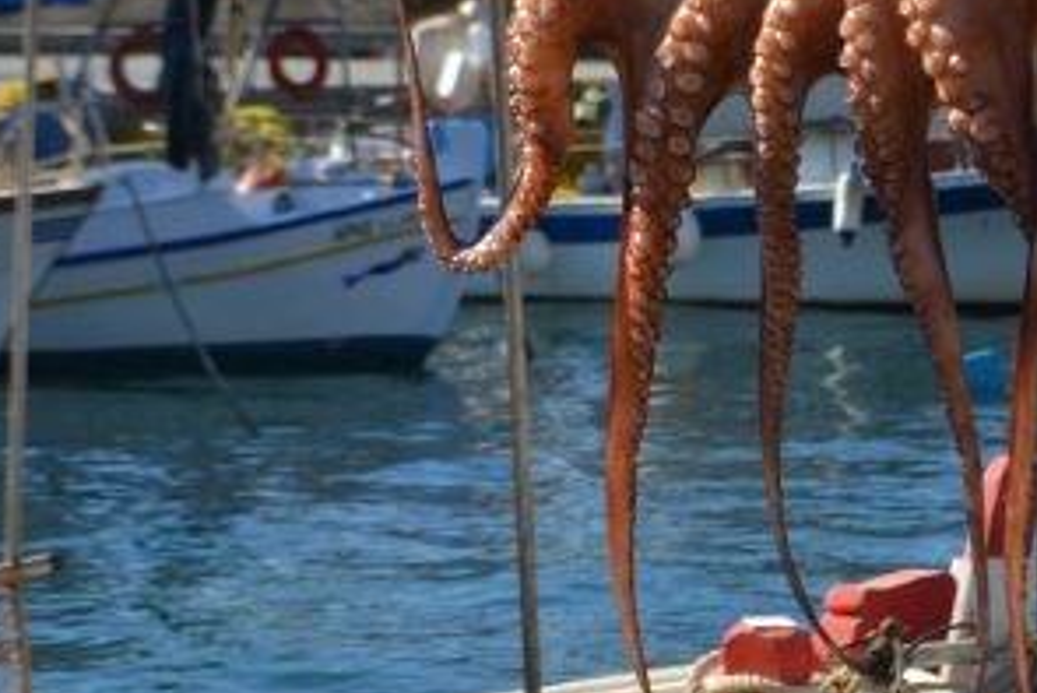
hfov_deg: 12.0
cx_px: 700
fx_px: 4928
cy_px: -62
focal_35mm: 171
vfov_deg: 8.0
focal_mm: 48
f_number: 8
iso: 100
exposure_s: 1/250
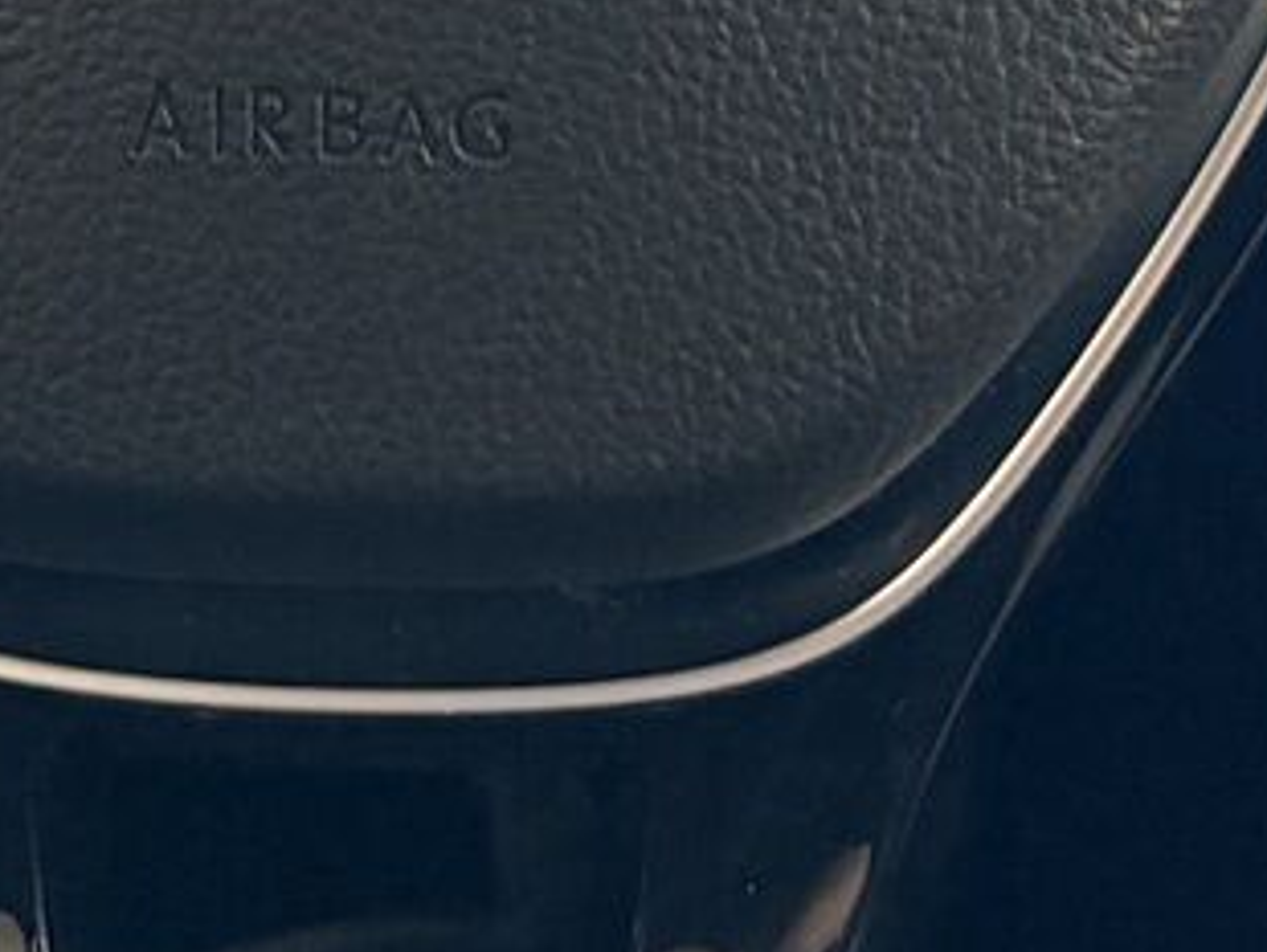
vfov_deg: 10.6
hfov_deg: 14.8
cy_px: -772
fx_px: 4835
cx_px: 174
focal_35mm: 132
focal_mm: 6.76
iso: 640
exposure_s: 1/33
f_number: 1.78
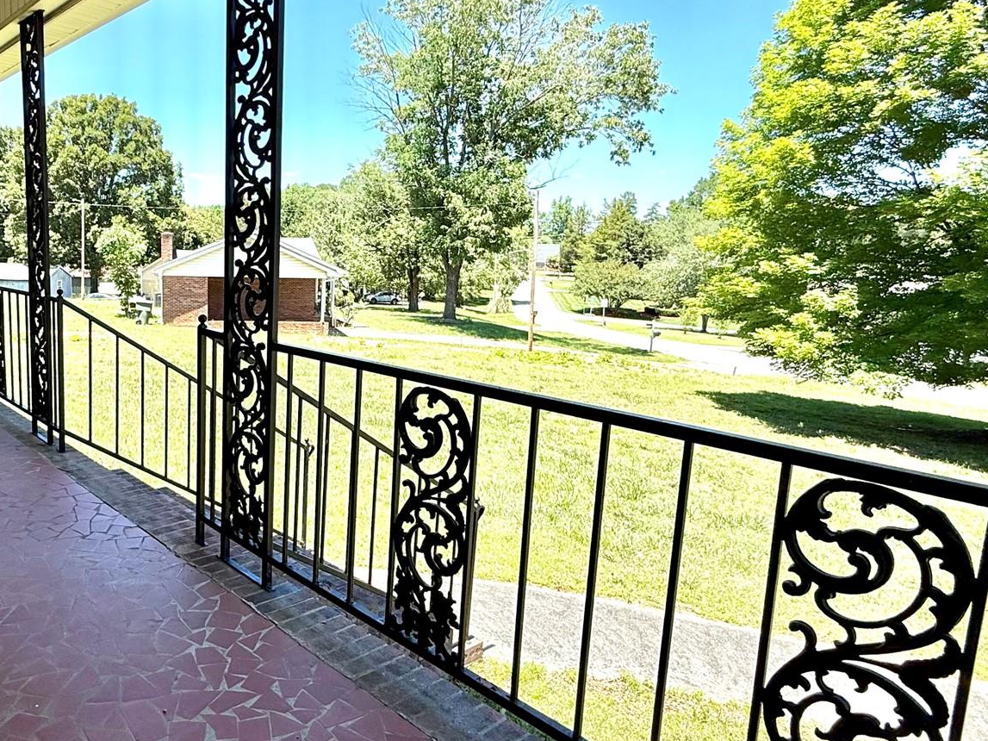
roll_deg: -1.7
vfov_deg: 54.8
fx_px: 713
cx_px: 308
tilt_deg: -7.3
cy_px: 349
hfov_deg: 67.0
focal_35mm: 25
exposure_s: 1/717
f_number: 2.2
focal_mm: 2.22
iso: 50
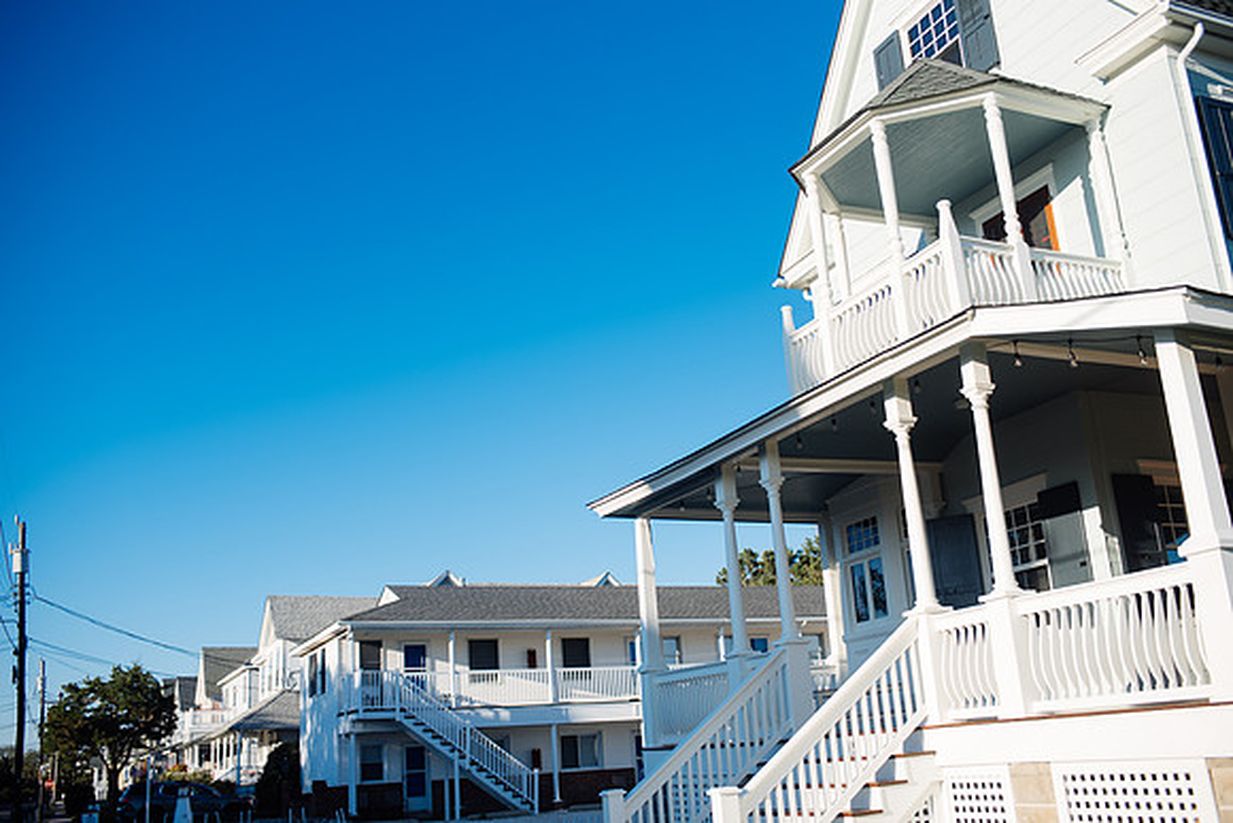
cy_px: 412
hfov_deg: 54.4
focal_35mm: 35
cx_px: 616
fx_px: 1199
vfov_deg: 37.9
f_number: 2.8
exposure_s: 1/1250
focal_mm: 35
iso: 100
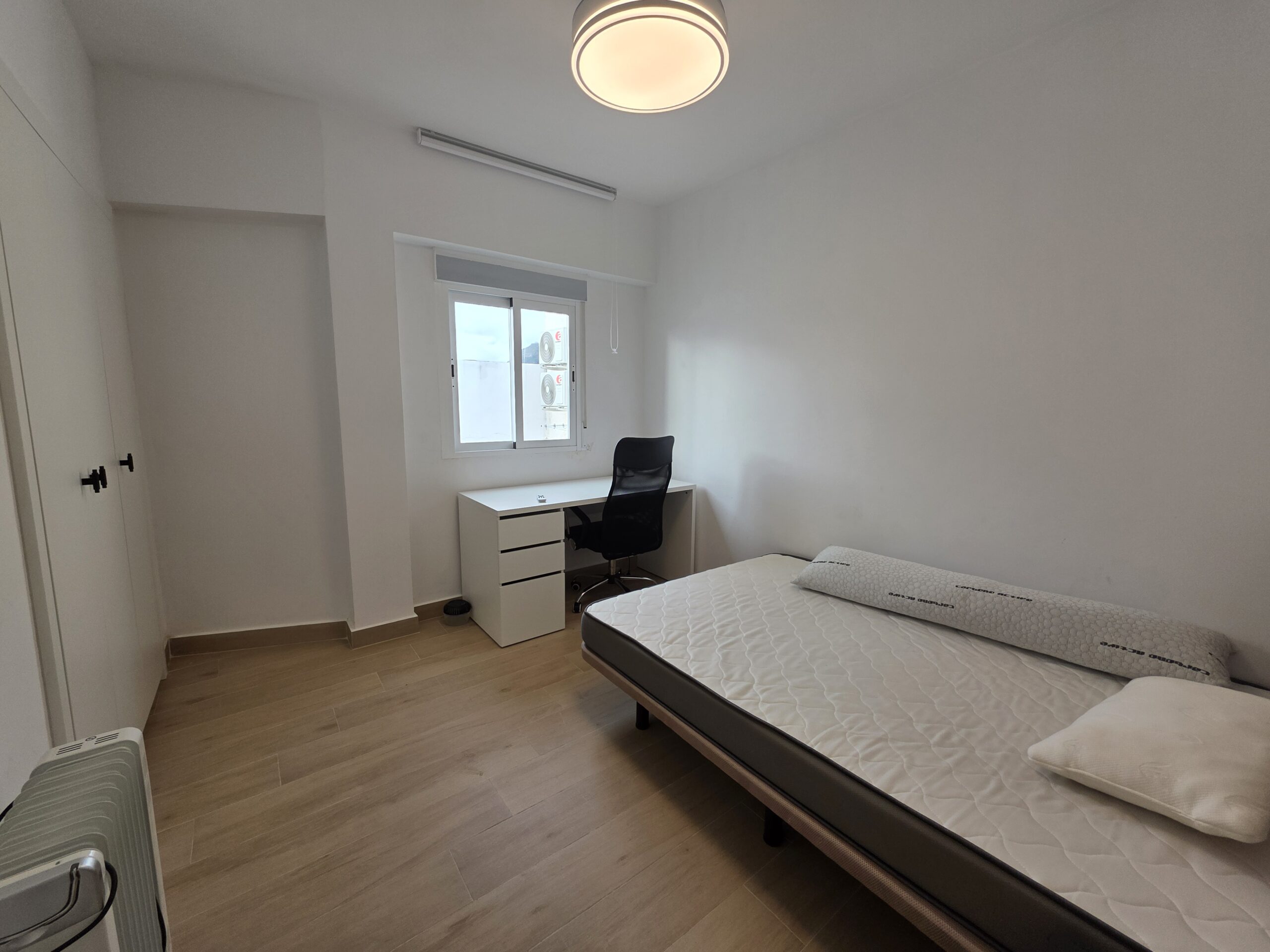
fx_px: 477
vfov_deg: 89.9
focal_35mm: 13
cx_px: 635
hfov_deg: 106.2
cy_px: 476
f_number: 1.9
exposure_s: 1/100
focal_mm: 2.2
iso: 50
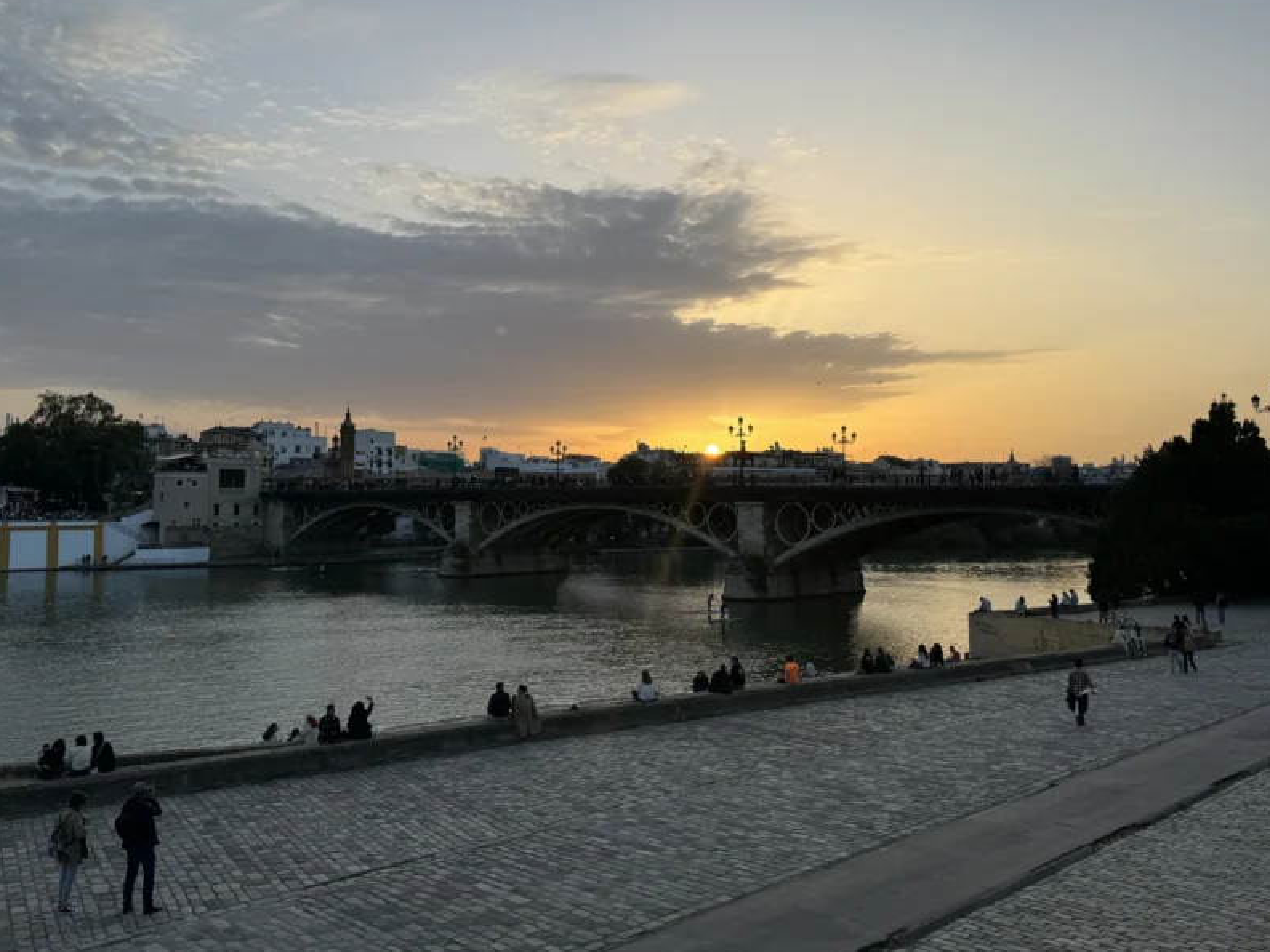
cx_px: 610
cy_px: 387
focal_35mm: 31
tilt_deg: +5.4
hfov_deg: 58.3
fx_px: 1138
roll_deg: +0.3
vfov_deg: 45.2
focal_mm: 6.86
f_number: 1.78
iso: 80
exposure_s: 1/1637
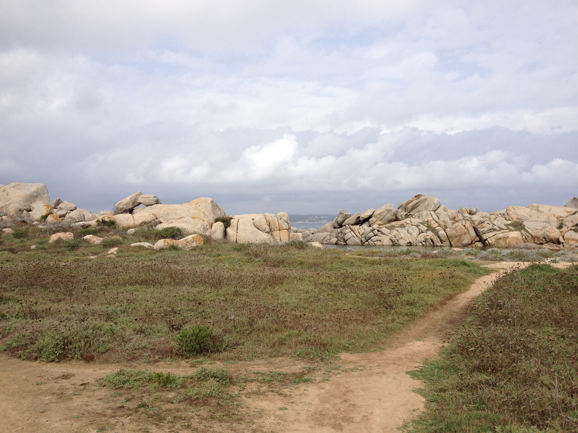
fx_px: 584
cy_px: 216
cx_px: 289
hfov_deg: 52.6
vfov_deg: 40.7
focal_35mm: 35
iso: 64
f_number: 2.4
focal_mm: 4.28
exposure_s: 1/1842
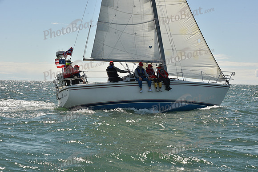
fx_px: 502
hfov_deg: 28.8
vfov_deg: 19.5
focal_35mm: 70
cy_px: 86
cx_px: 129
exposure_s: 1/800
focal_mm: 70
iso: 320
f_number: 11
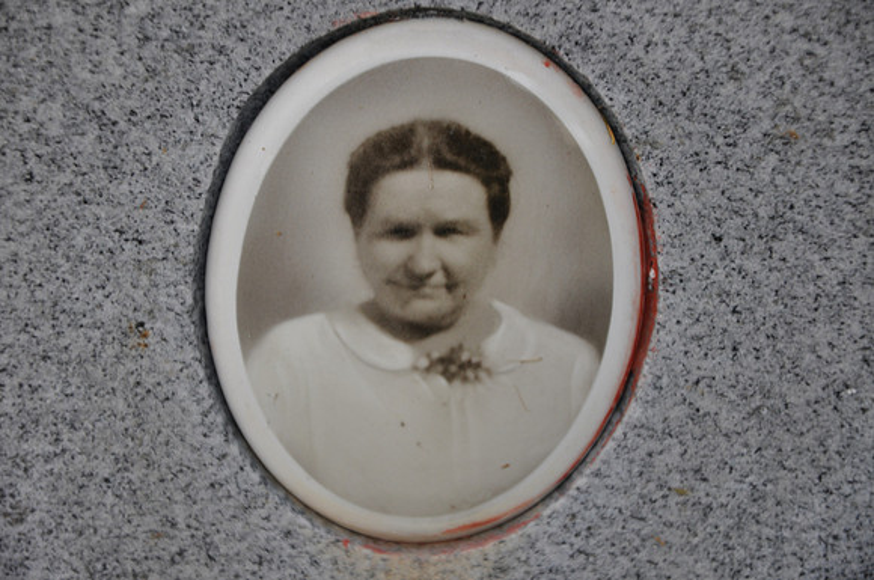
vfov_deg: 9.9
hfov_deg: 14.9
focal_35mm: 138
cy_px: 290
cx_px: 437
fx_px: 3346
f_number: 5.6
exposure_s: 1/125
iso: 220
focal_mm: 92
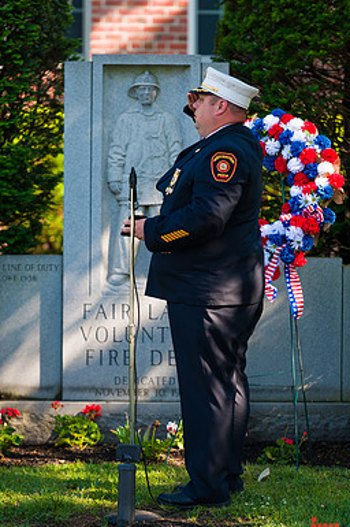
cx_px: 203
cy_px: 279
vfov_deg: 9.5
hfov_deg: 6.3
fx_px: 3155
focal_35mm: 216
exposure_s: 1/500
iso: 200
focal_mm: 185
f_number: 3.2
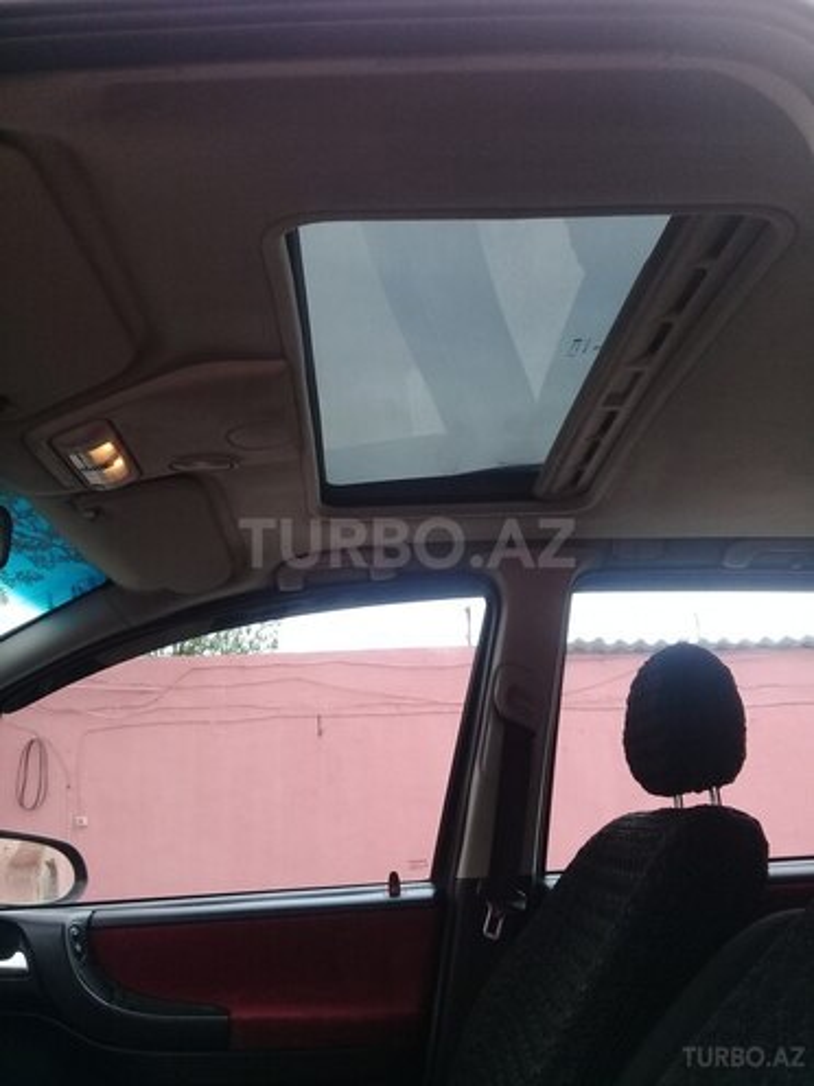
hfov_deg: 45.4
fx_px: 972
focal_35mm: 31
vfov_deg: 58.4
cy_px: 543
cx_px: 407
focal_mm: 3.3
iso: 50
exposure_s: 1/198
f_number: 2.2
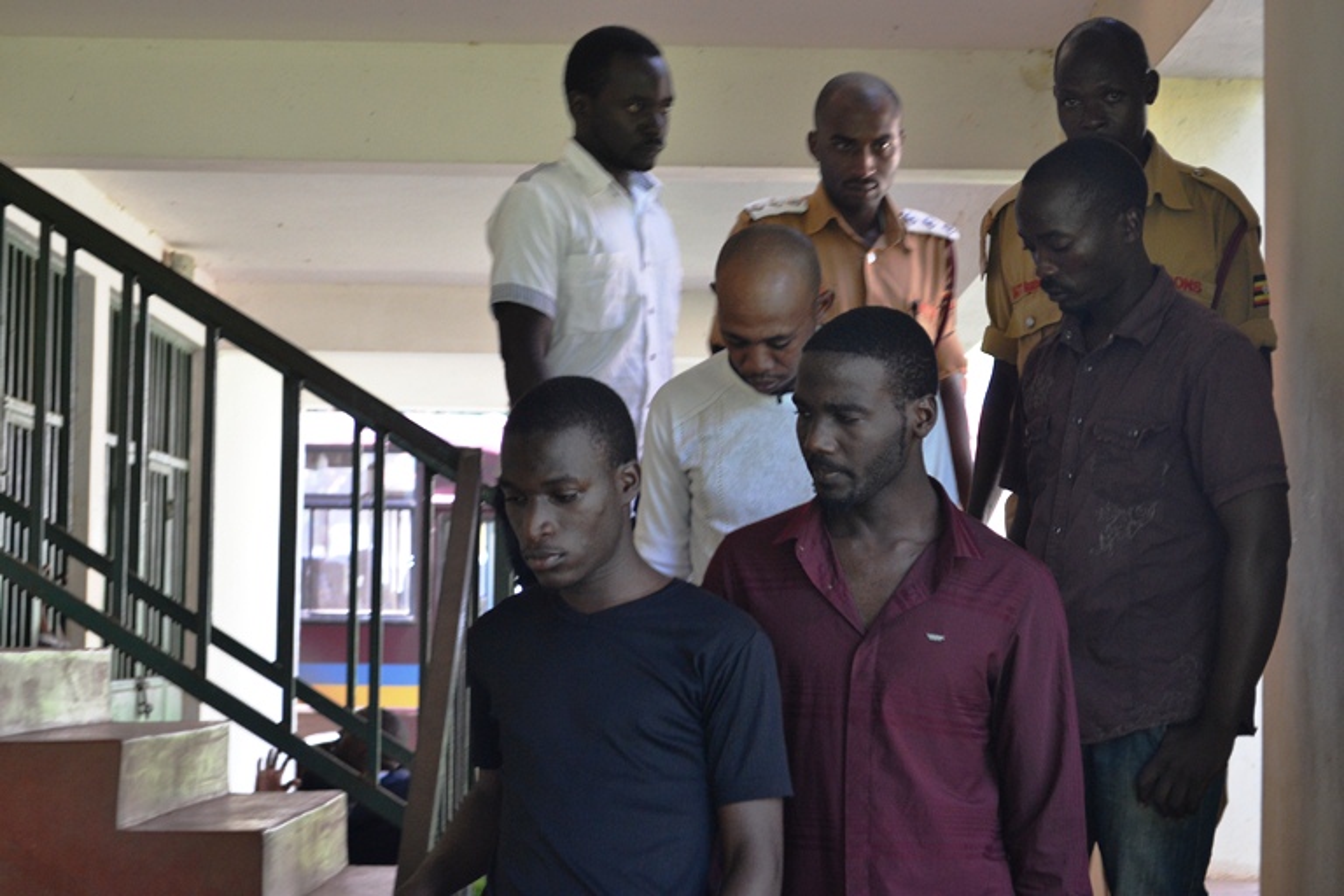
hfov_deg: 24.6
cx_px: 672
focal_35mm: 82
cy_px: 448
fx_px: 3080
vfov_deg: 16.6
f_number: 5.6
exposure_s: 1/60
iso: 560
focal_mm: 55
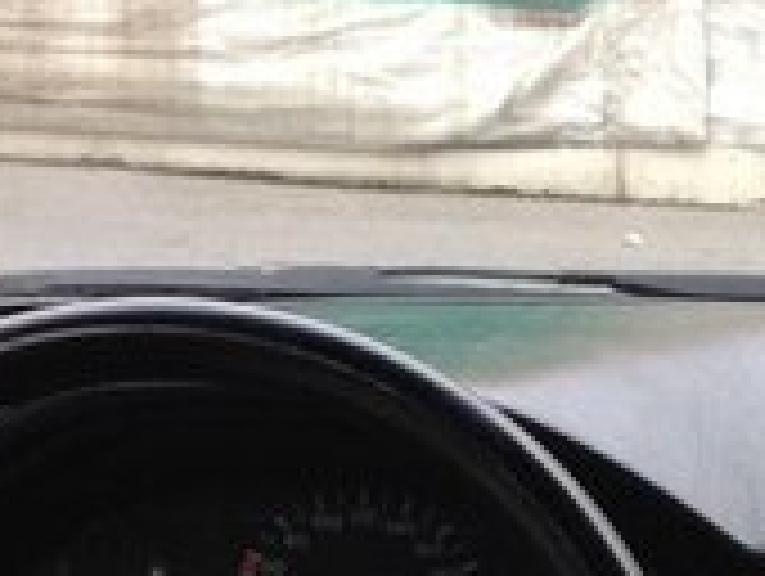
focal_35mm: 128
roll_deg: -1.9
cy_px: 754
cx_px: 1134
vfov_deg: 11.3
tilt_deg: -19.2
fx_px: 2833
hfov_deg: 14.4
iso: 80
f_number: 2.4
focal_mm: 4.12
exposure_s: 1/120
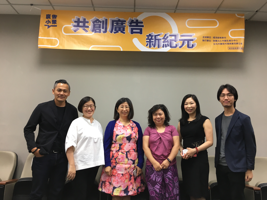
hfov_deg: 61.7
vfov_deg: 48.2
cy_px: 100
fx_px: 224
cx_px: 134
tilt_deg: +11.3
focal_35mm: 29
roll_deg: -1.5
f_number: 2.2
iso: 50
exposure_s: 1/30
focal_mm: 4.15
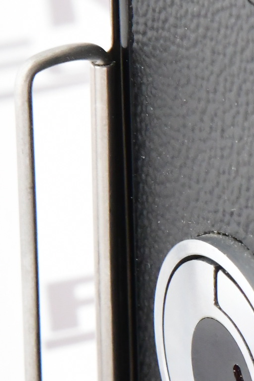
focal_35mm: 643
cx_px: 586
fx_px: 6798
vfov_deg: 3.2
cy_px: 257
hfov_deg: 2.1
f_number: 14
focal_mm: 120
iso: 3200
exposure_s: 1/200
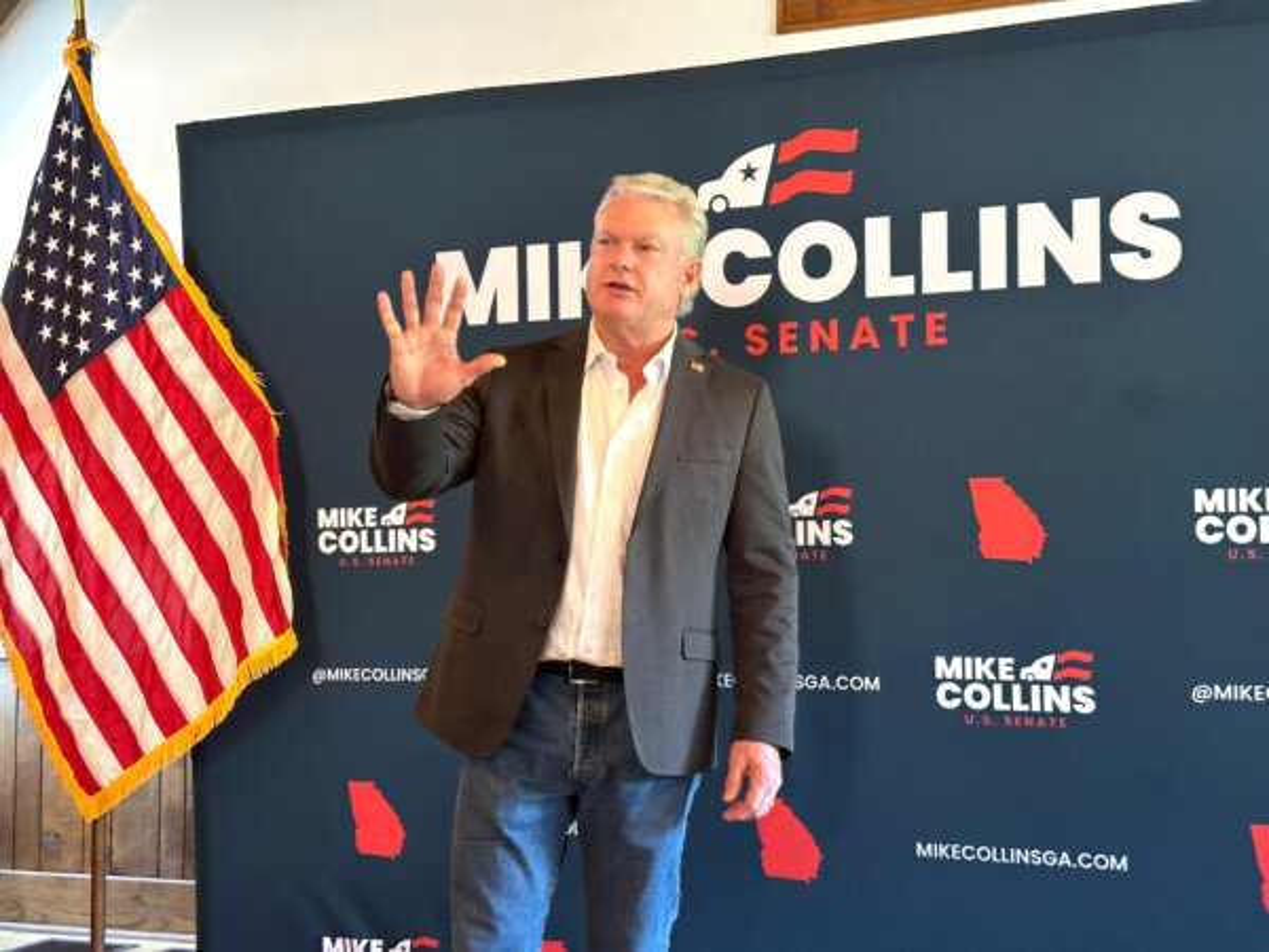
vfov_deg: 30.3
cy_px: 476
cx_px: 634
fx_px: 1760
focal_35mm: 48
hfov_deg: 39.7
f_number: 1.8
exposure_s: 1/40
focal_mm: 6.9
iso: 320
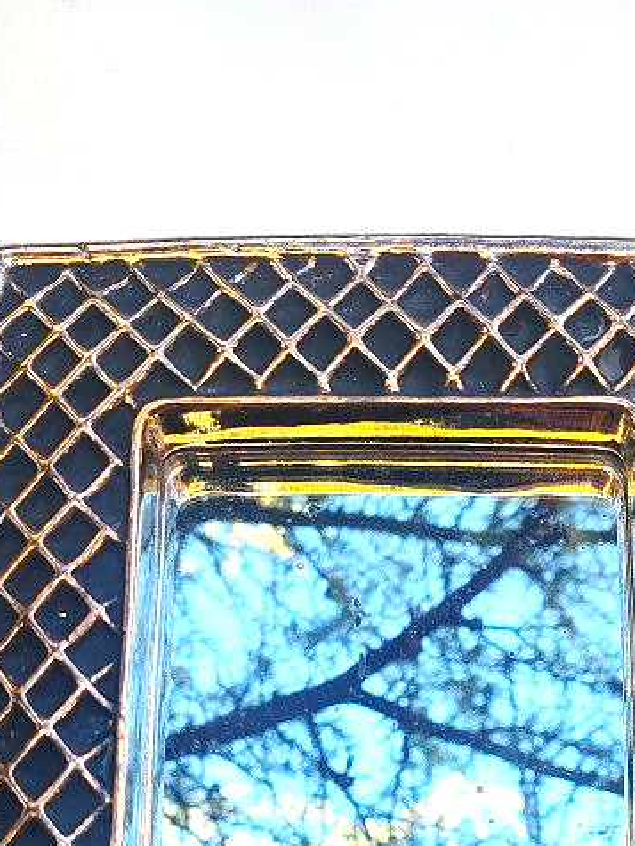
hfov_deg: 21.6
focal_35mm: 68
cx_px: 407
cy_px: 766
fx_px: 1663
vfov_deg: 27.5
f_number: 1.9
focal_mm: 6.12
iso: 80
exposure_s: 1/100
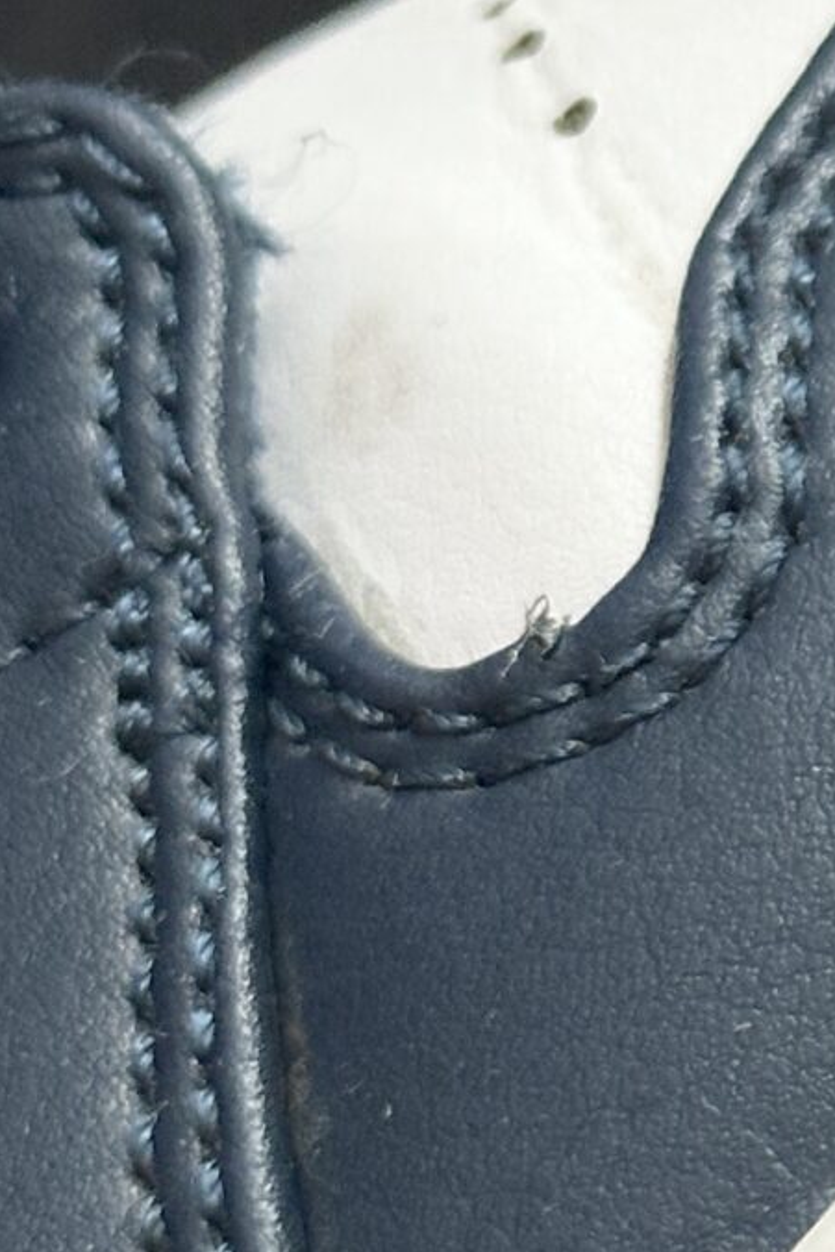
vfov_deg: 10.9
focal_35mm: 189
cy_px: 680
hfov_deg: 7.2
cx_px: 1266
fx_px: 6572
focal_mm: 6.86
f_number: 1.78
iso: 200
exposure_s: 1/50
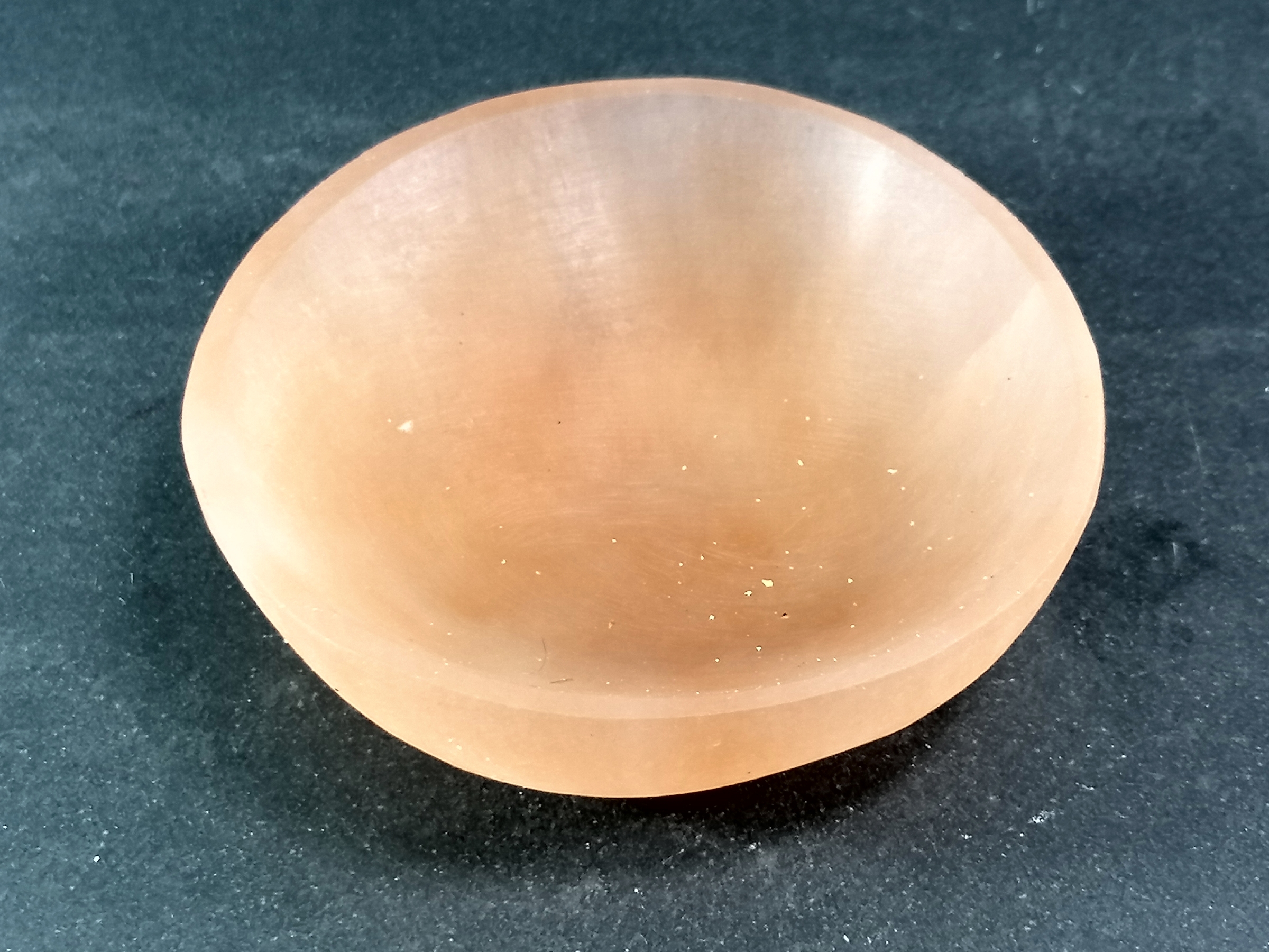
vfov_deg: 21.6
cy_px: 476
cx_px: 634
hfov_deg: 28.6
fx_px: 2493
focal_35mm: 68
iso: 80
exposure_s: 1/60
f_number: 1.8
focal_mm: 4.75
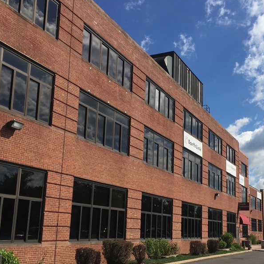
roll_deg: -2.5
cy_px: 161
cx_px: 169
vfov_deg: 39.0
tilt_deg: +10.0
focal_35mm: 43
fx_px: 371
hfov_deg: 38.9
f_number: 2.2
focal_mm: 4.15
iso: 32
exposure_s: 1/3300
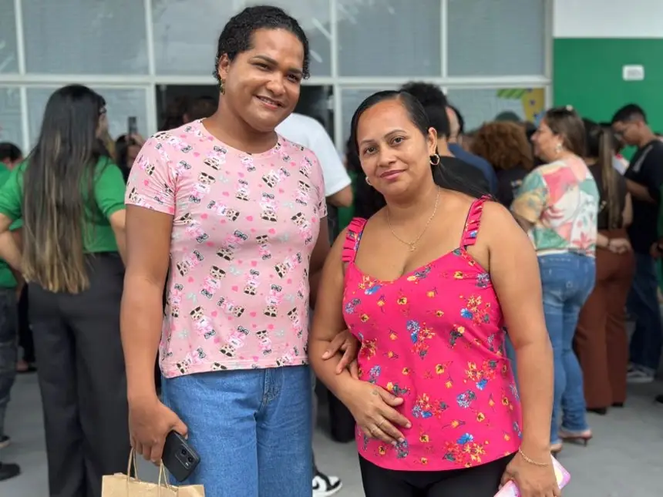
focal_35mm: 48
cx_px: 332
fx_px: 919
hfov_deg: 39.7
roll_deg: +0.8
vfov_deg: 30.3
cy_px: 248
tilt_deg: -4.0
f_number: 1.78
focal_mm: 6.86
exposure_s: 1/1289
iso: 80
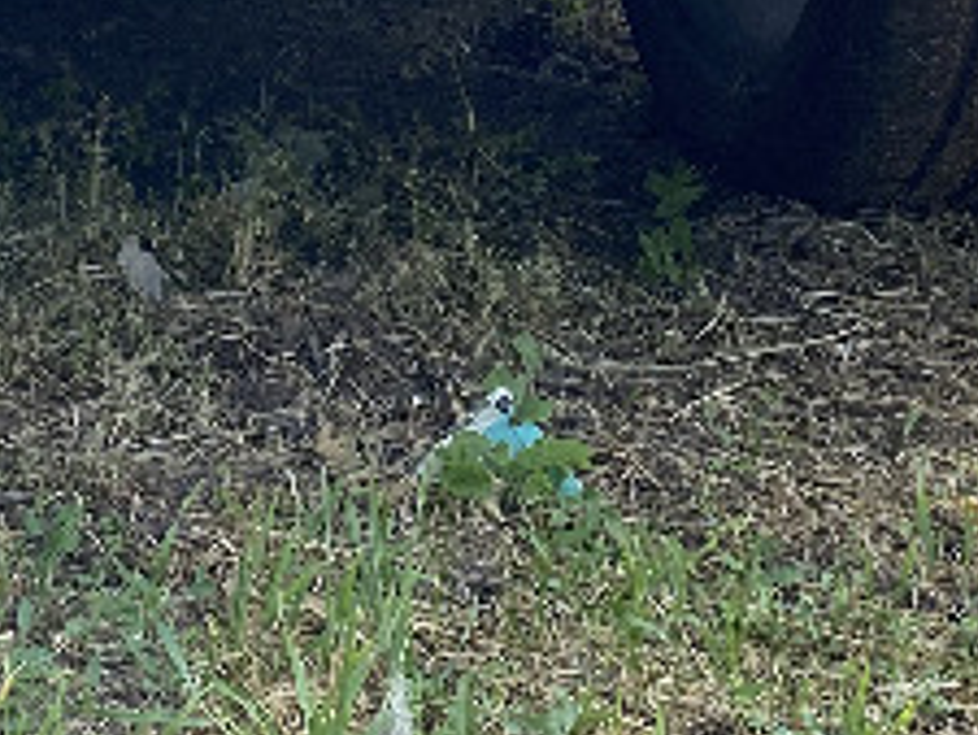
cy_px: -678
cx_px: -39
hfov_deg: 17.2
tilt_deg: -3.7
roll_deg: -0.8
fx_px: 3138
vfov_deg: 12.0
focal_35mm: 111
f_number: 1.8
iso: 32
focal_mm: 4.25
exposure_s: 1/1053
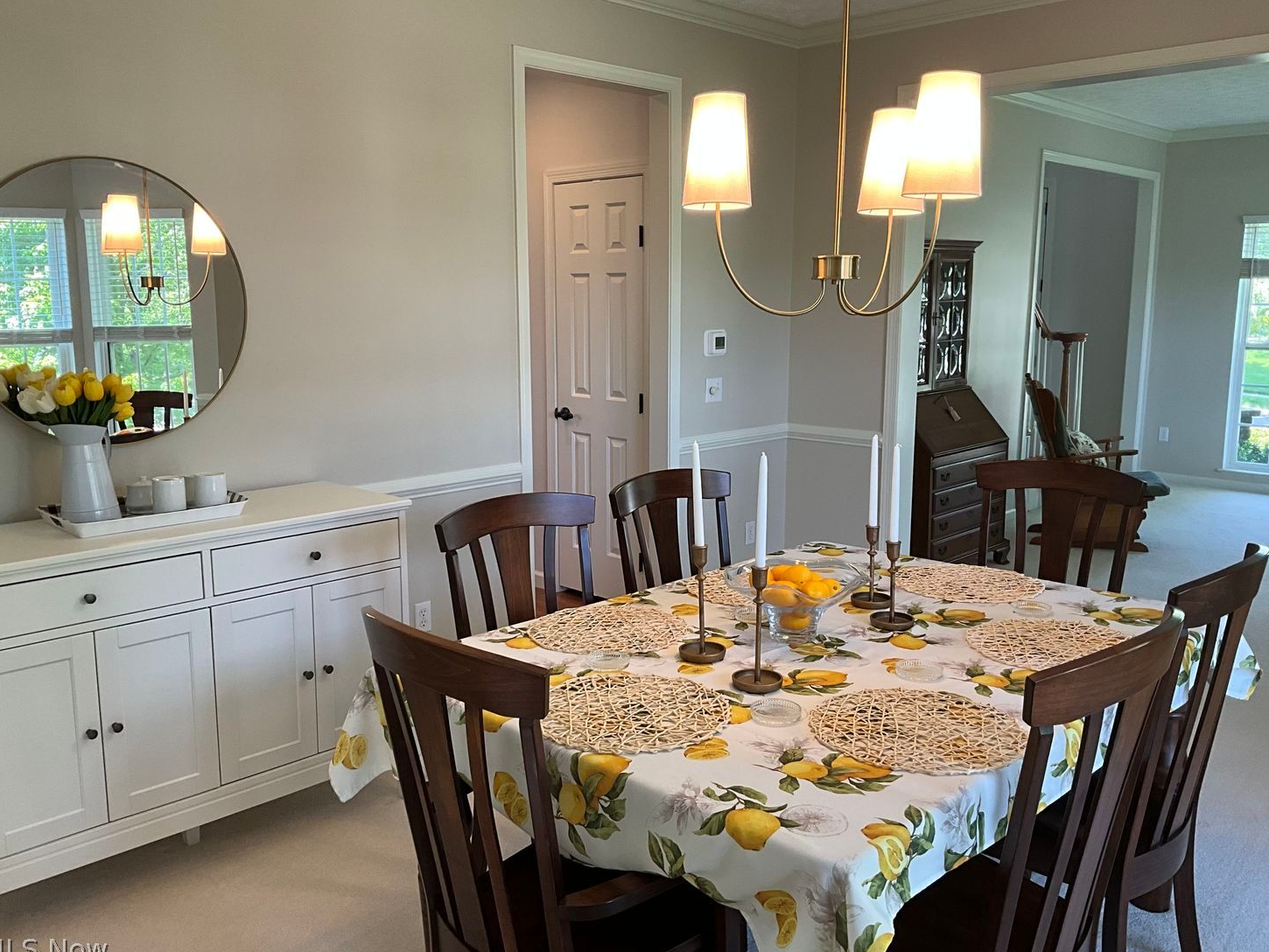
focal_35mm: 30
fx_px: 1100
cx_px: 630
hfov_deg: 60.0
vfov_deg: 46.8
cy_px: 480
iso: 50
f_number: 1.8
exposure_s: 1/60
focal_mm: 3
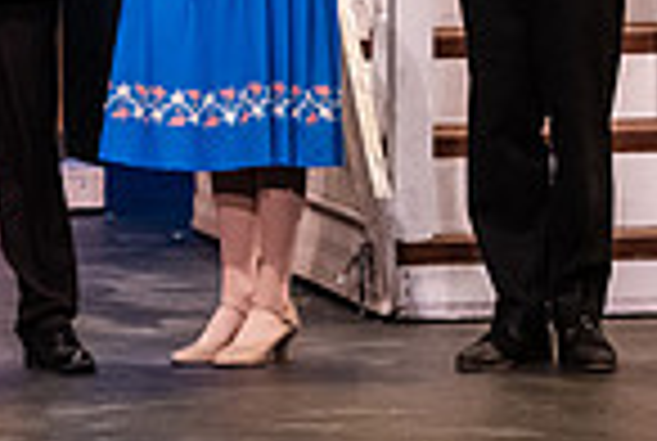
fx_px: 6894
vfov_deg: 3.6
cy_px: -272
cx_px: 68
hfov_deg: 5.4
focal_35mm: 377
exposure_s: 1/250
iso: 4000
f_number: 3.2
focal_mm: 95
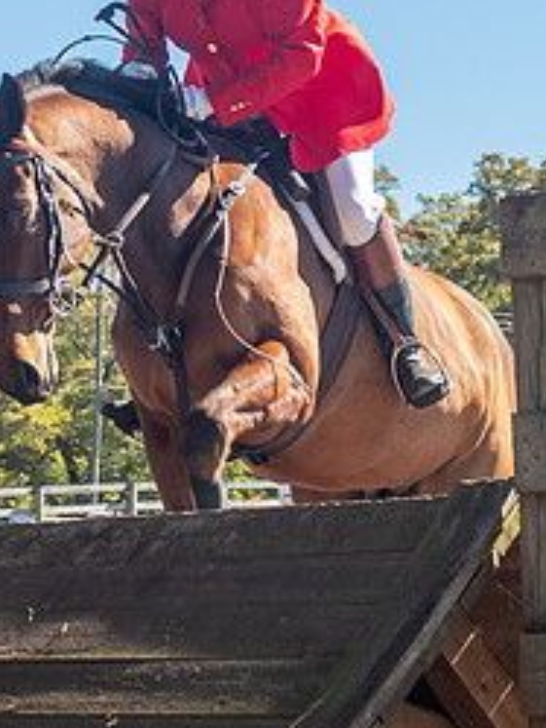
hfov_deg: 10.3
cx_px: 116
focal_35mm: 144
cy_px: 229
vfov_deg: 13.7
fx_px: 3026
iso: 400
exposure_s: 1/320
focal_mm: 32
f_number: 4
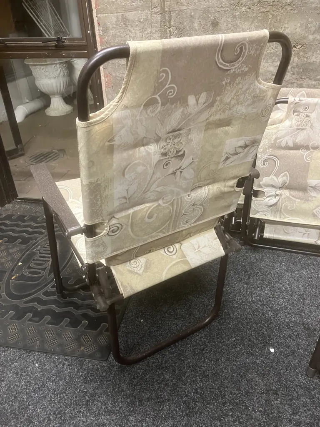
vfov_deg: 63.4
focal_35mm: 28
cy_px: 214
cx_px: 160
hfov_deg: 49.7
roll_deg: +2.2
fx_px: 345
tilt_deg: -30.7
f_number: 1.8
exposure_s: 1/50
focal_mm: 3.99
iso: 320
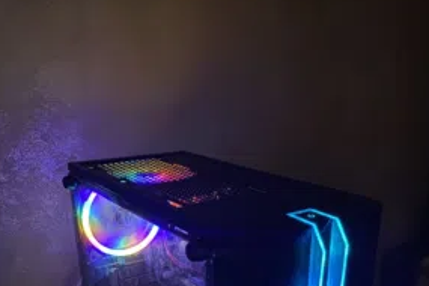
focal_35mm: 38
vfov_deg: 32.5
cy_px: 278
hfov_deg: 50.7
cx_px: 218
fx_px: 453
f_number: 1.8
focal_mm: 4.25
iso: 1000
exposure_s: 1/27
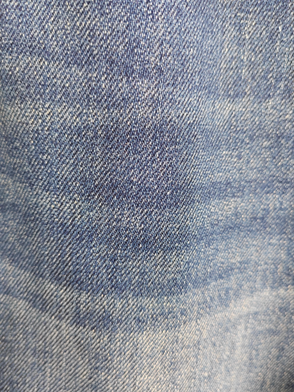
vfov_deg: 65.3
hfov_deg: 51.4
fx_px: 306
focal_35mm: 27
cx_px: 147
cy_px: 196
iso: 500
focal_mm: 5.52
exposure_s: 1/100
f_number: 1.9
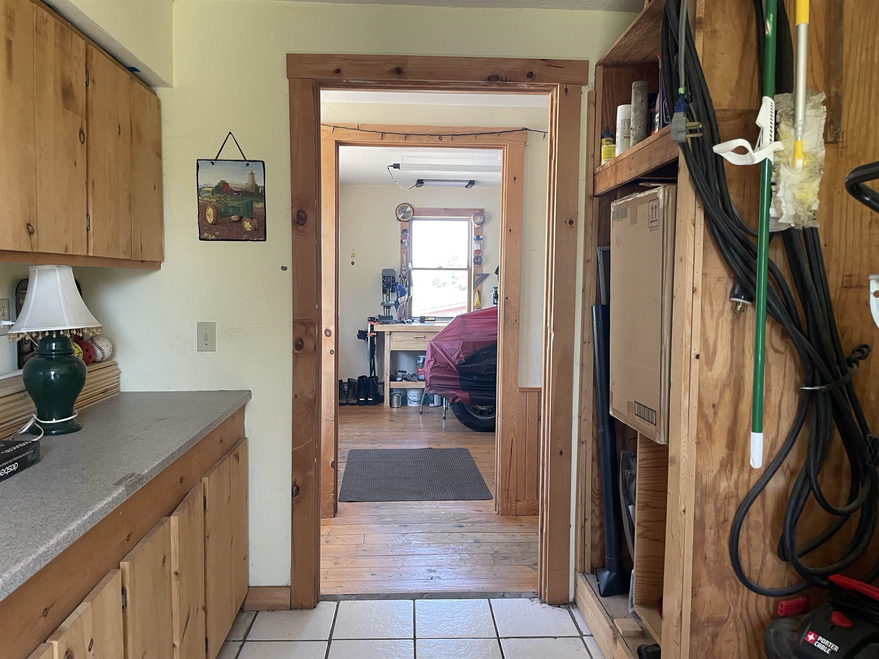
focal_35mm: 26
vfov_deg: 53.1
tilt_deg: -4.1
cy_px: 330
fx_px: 660
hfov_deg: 67.3
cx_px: 440
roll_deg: +0.3
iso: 125
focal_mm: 4.2
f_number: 1.6
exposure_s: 1/67
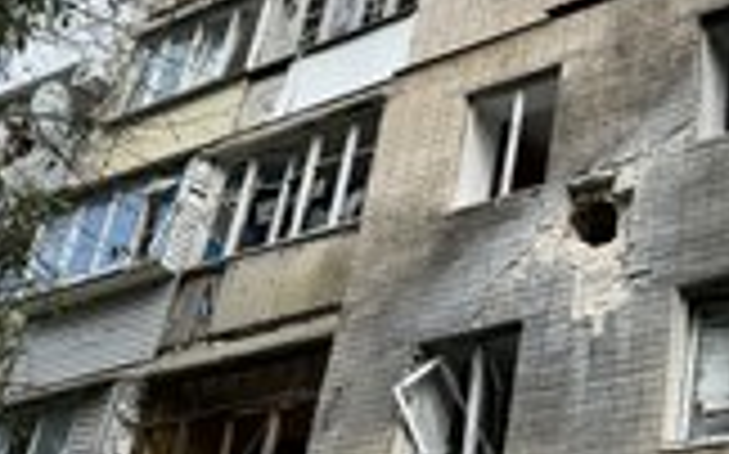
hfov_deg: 30.4
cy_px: 198
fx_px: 1251
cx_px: 711
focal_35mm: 63
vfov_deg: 20.6
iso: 80
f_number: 1.78
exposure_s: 1/1597
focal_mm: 6.86
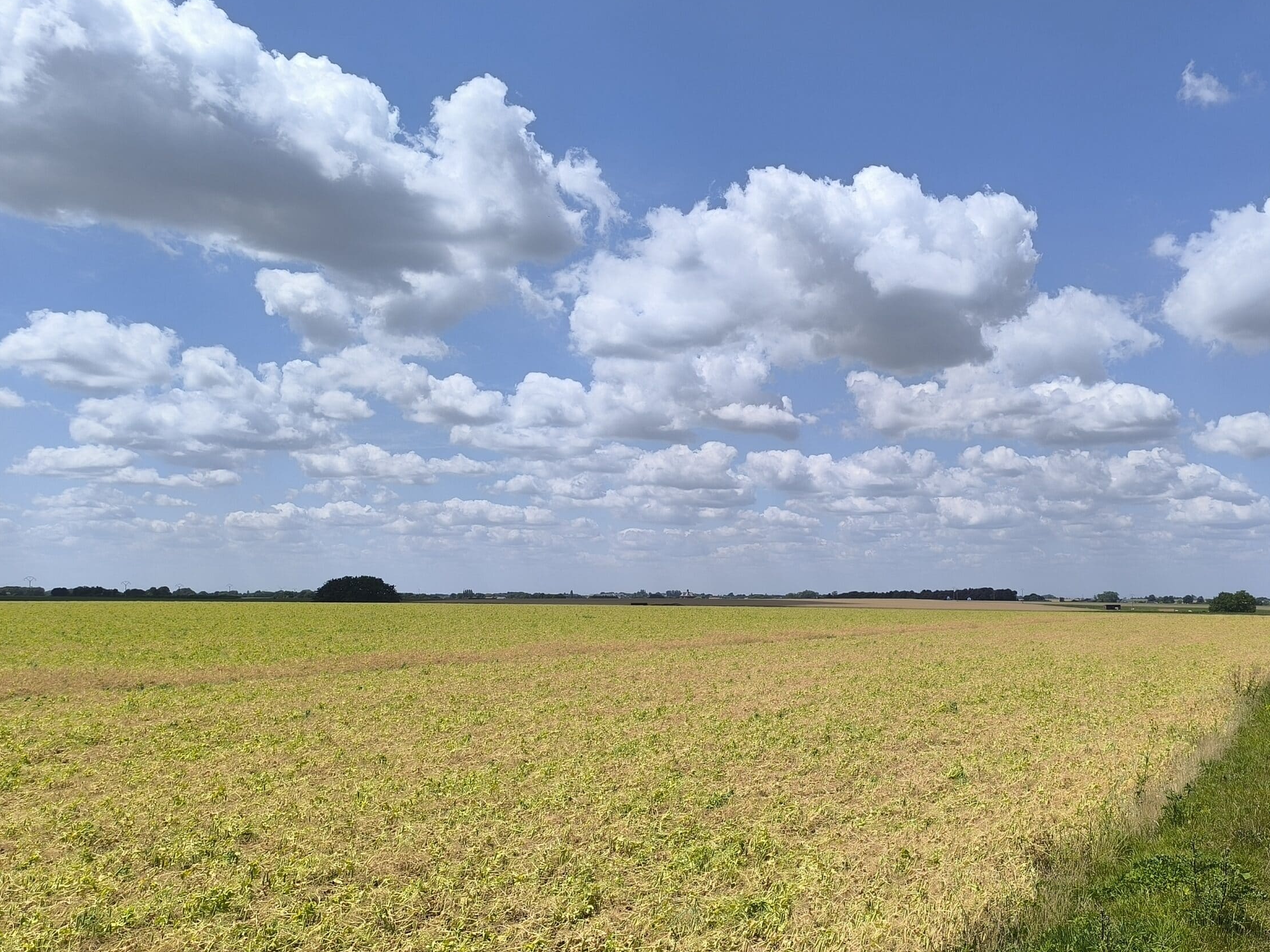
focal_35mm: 30
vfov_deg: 46.5
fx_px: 1101
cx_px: 817
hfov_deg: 59.0
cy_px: 577
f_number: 1.65
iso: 50
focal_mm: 6.14
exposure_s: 1/1503
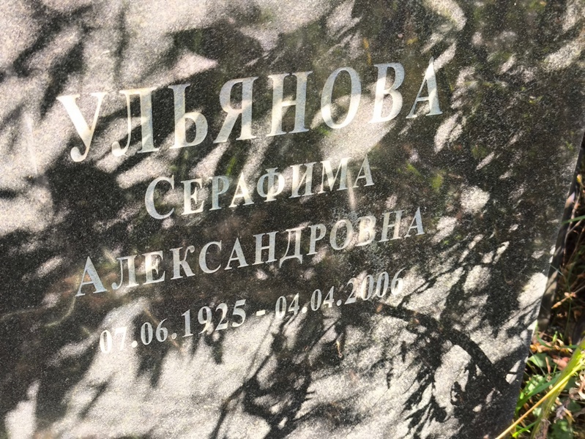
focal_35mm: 50
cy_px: 220
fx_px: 845
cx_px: 292
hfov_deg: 38.2
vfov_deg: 29.1
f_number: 1.7
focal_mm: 4.71
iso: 50
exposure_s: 1/50
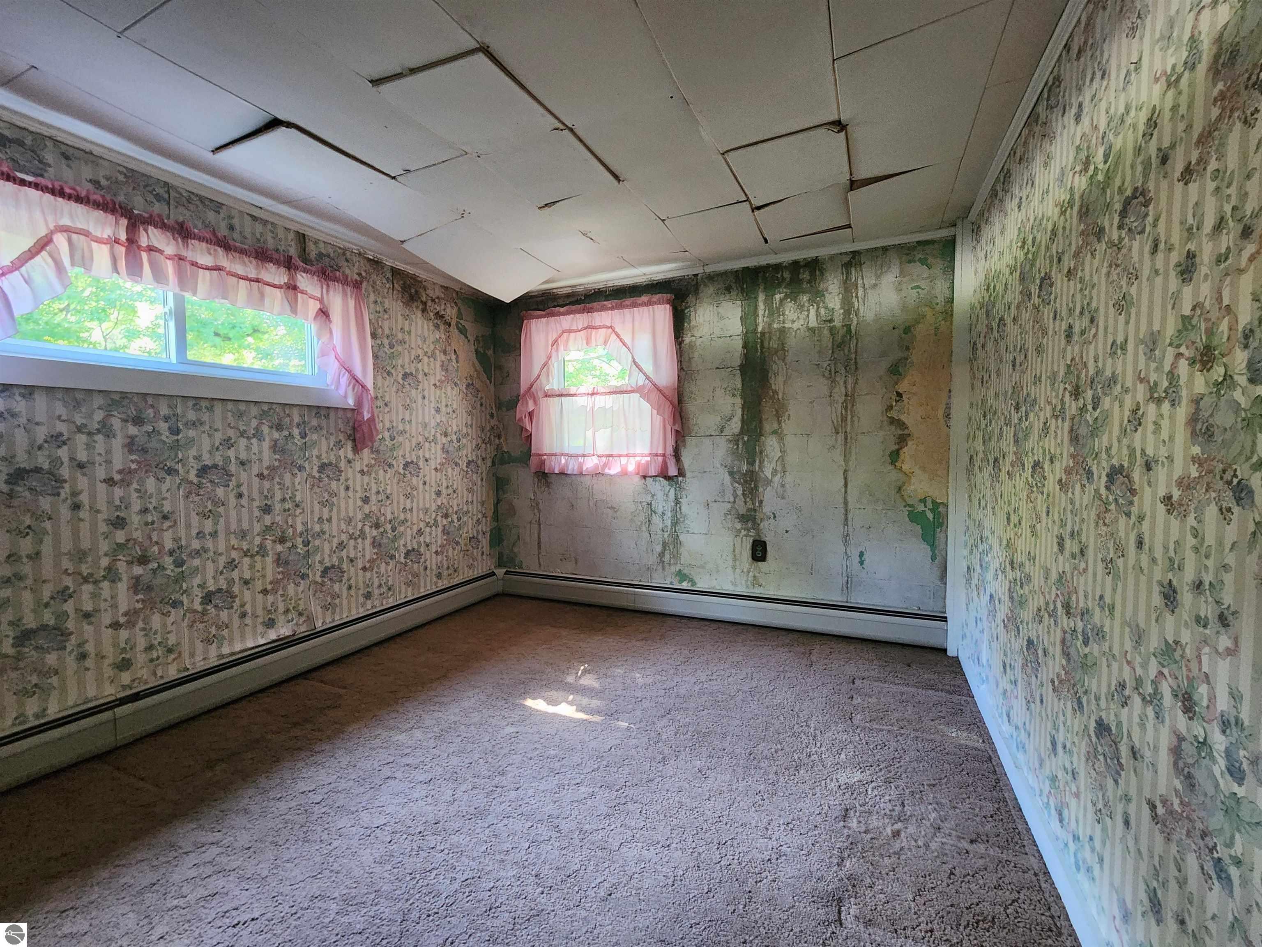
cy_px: 474
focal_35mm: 13
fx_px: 474
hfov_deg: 106.2
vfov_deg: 89.9
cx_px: 631
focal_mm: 2.2
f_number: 2.2
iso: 640
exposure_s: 1/30
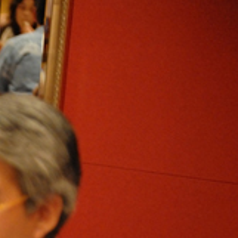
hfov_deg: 8.1
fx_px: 1626
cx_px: -195
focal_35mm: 209
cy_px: 279
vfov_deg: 8.3
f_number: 2.8
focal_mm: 62
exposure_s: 1/125
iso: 5600
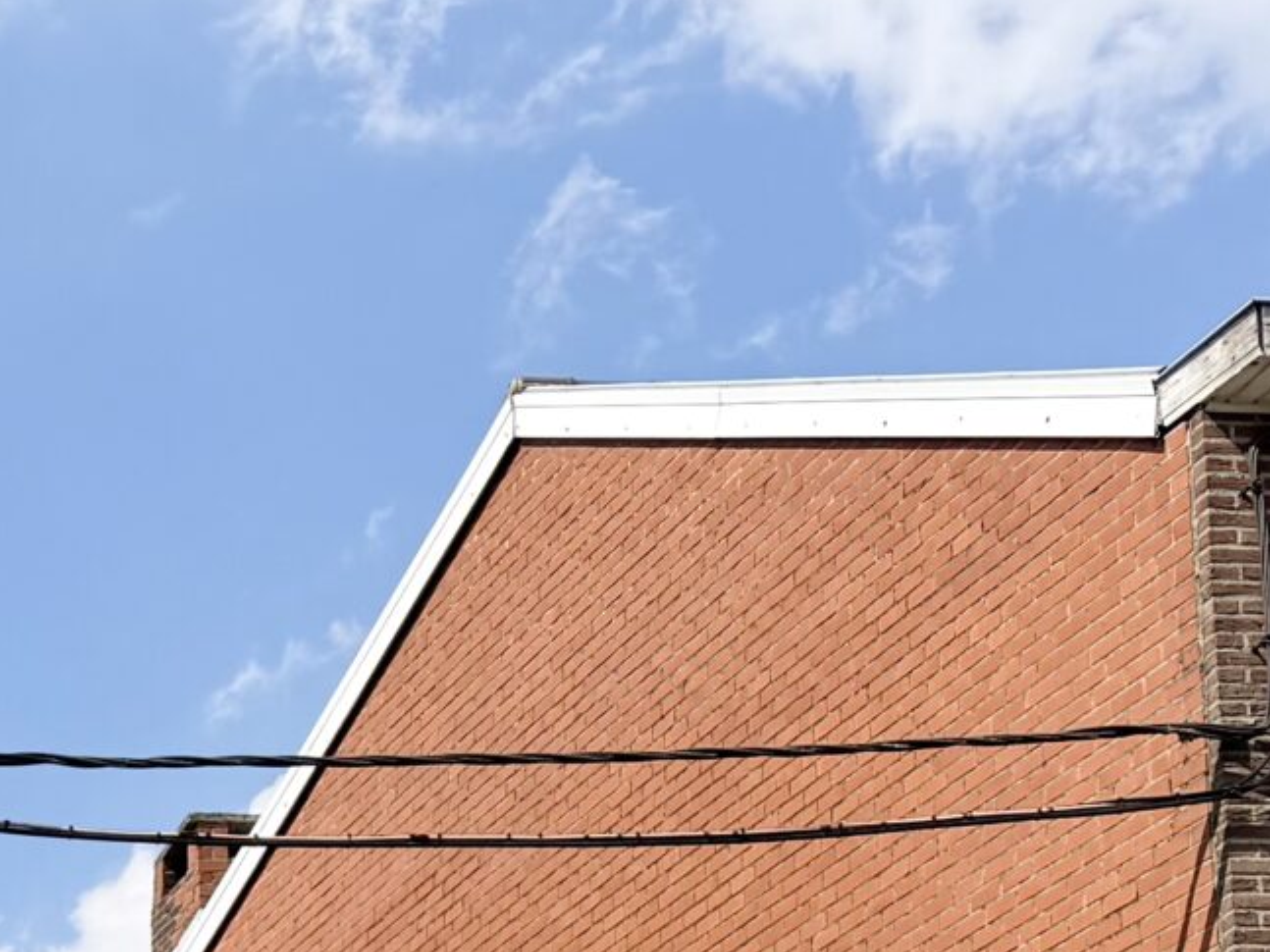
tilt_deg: +6.2
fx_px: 3485
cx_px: -510
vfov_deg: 13.5
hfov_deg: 18.7
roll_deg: +1.1
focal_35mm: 95
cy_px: 1841
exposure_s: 1/6711
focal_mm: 6.76
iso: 80
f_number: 1.78
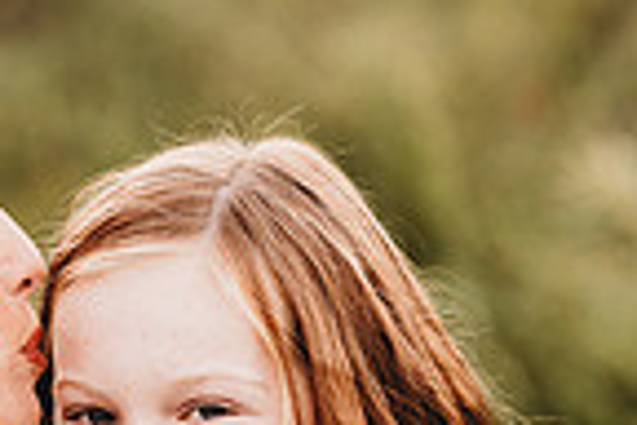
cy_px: 564
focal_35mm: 342
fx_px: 6051
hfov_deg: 6.0
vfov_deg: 4.0
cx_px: -27
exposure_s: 1/200
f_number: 2.2
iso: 125
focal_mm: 85
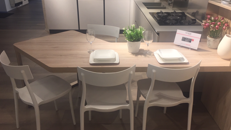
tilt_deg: -23.2
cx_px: 115
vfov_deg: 36.6
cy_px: 54
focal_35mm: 32
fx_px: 196
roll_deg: -1.4
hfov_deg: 61.0
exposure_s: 1/100
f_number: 2.2
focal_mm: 4.15
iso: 40
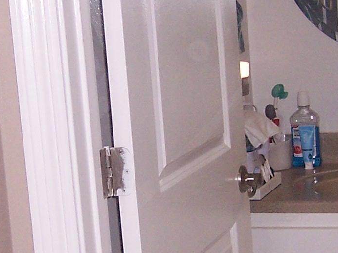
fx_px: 1074
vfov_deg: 13.5
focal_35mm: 110
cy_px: 148
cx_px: 105
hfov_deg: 17.8
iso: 140
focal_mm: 5.5
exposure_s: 1/60
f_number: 2.8
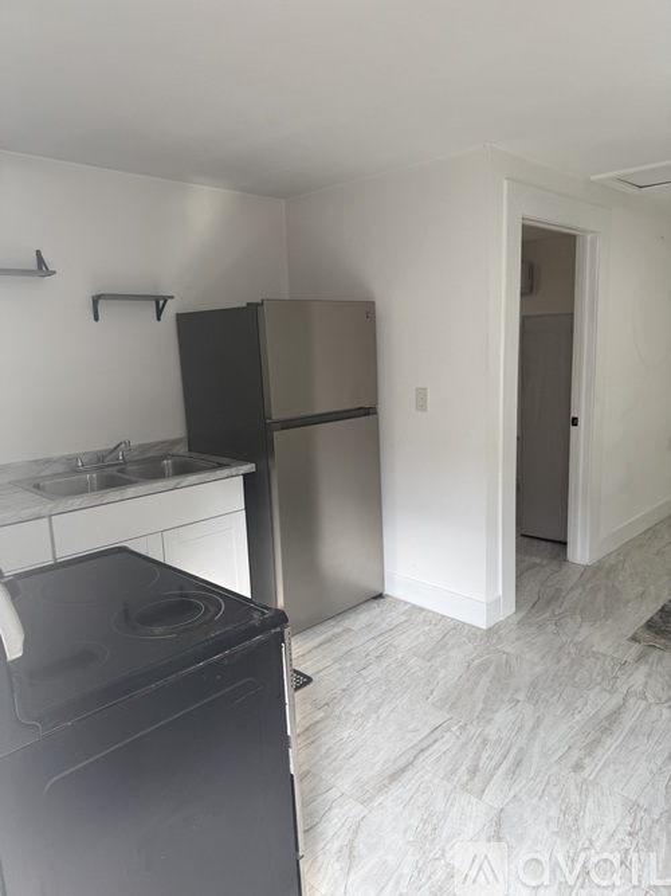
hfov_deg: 56.8
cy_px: 448
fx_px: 620
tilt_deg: -9.3
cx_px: 336
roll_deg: +2.0
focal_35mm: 24
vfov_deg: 71.6
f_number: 1.78
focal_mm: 6.76
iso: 80
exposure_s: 1/121
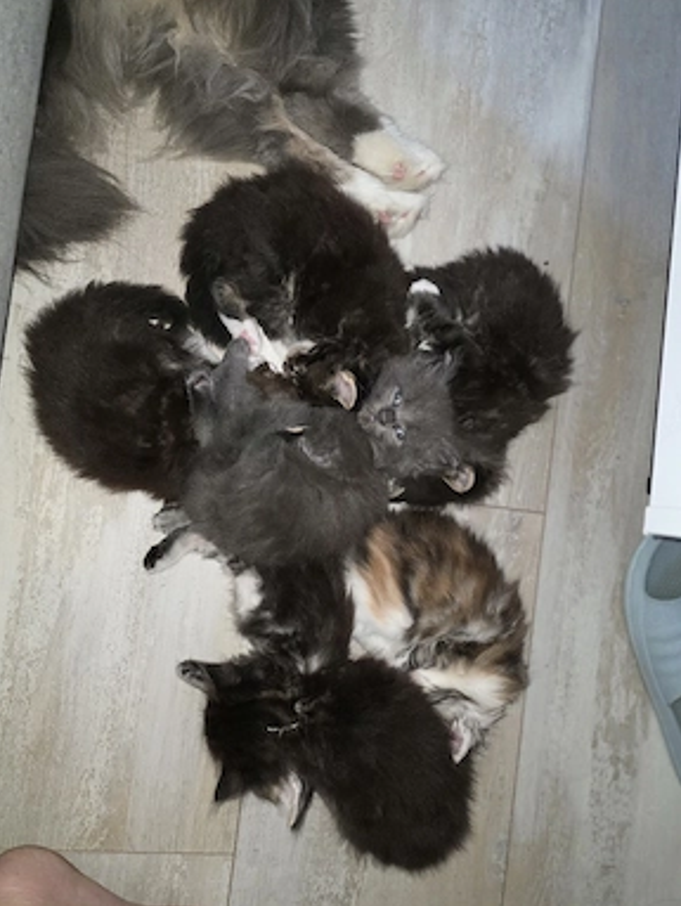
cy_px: 466
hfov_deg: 56.9
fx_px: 628
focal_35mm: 24
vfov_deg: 71.5
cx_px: 331
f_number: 1.7
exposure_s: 1/101
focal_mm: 6.3
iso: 1000
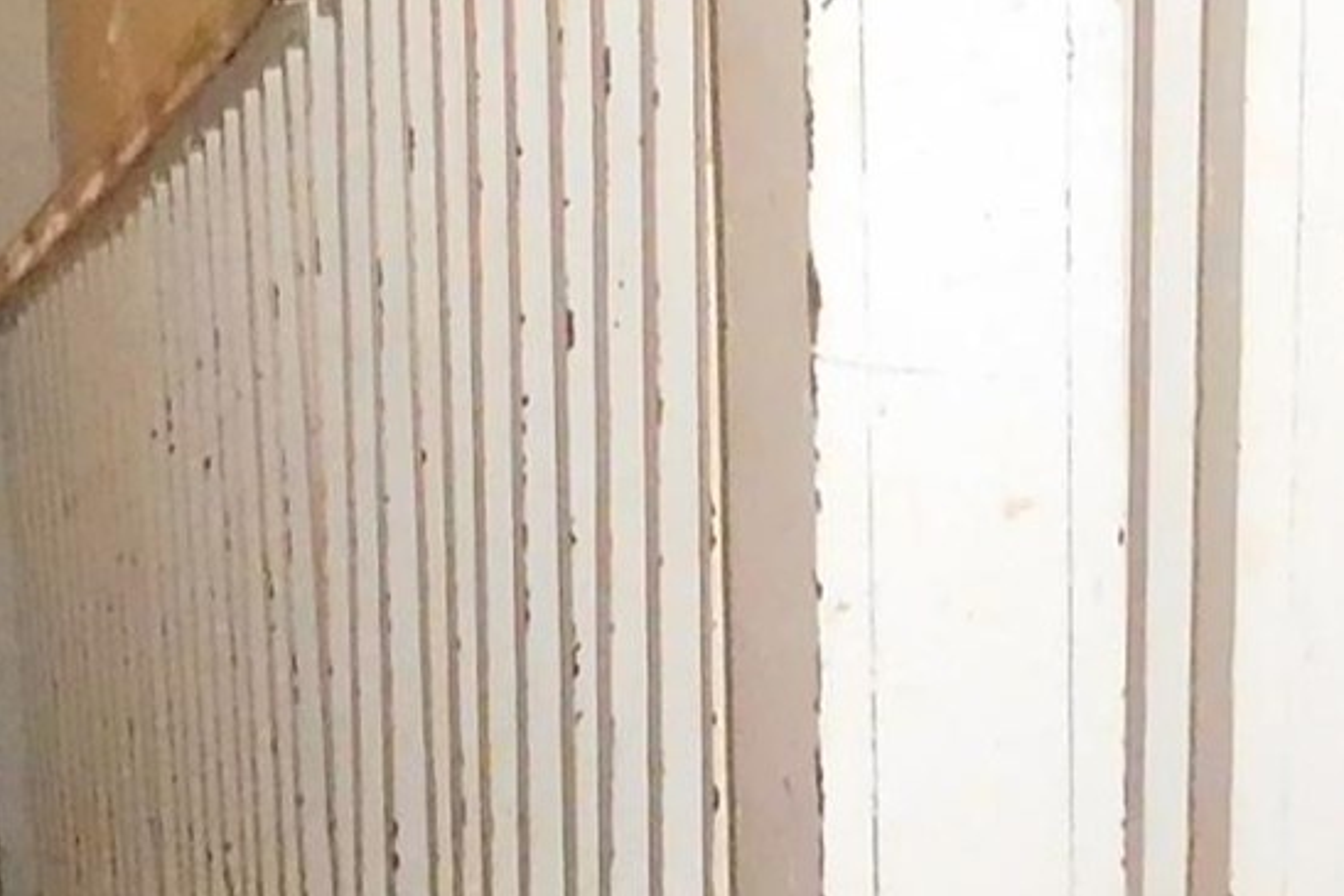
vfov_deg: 8.5
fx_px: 5452
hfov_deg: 14.1
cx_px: 705
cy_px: -1299
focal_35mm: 146
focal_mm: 4.5
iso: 800
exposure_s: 1/30
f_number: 3.4
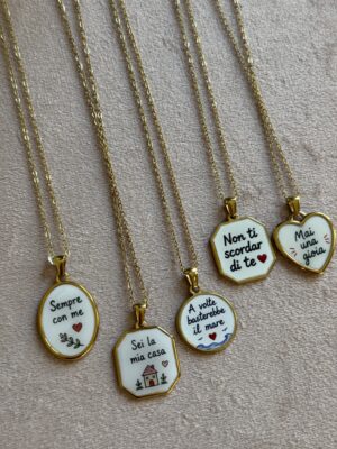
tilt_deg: -73.8
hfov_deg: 30.3
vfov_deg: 39.7
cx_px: 168
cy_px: 224
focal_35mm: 48
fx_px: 623
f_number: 1.78
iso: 64
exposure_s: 1/294
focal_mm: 6.76
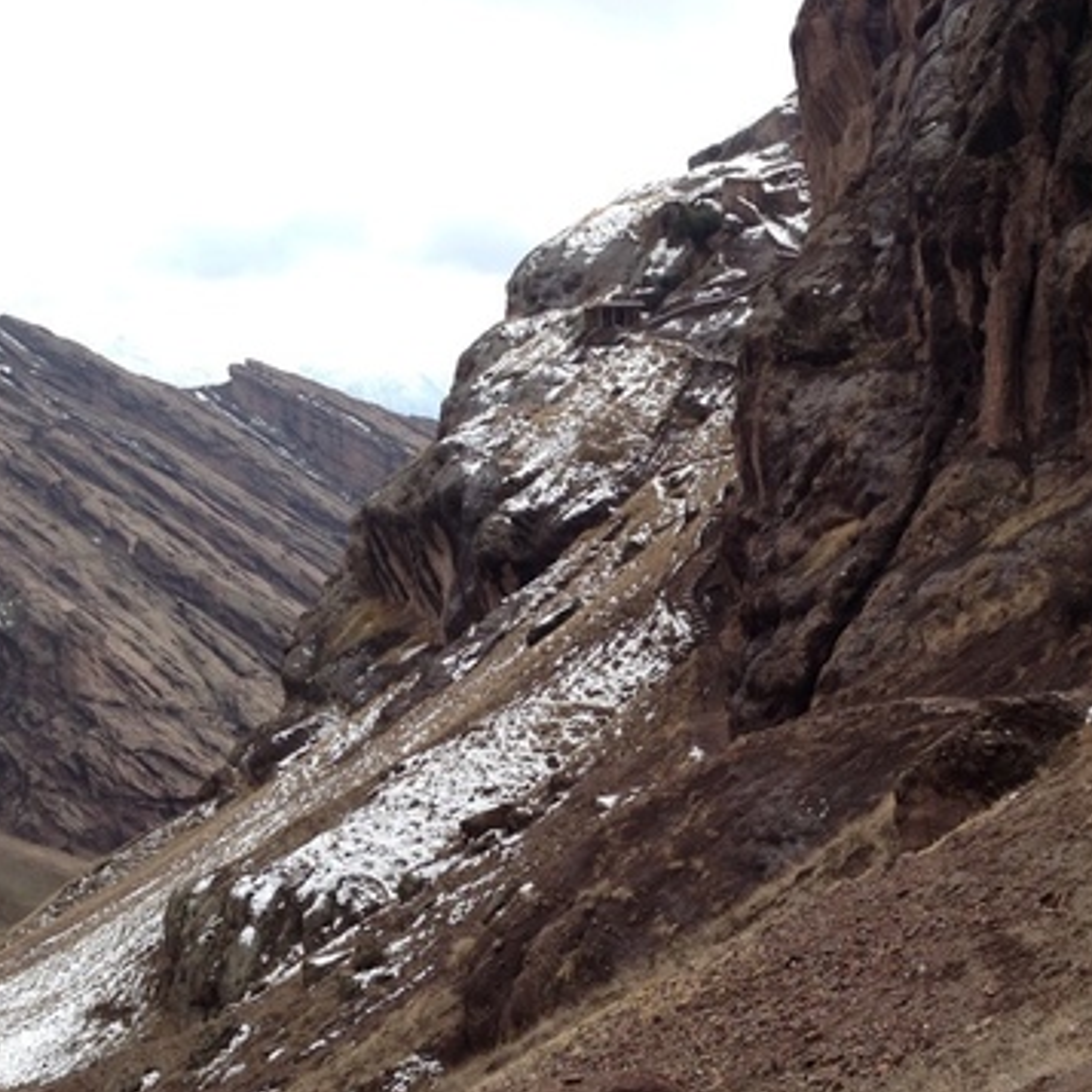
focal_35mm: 49
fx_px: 1749
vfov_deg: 34.6
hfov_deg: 33.9
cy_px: 636
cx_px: 826
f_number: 2.4
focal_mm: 4.12
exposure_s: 1/809
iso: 50
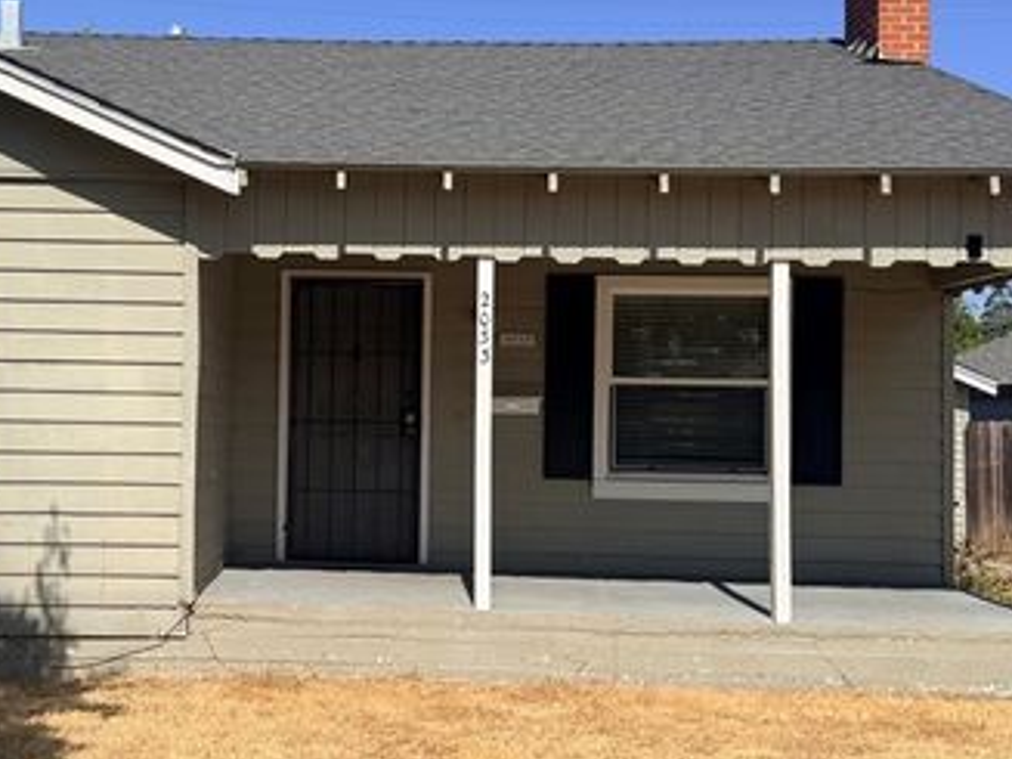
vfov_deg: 30.9
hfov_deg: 40.1
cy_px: 366
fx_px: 1374
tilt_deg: +0.9
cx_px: 371
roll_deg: -0.7
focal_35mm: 47
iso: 80
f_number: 1.78
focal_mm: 6.76
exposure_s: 1/7353
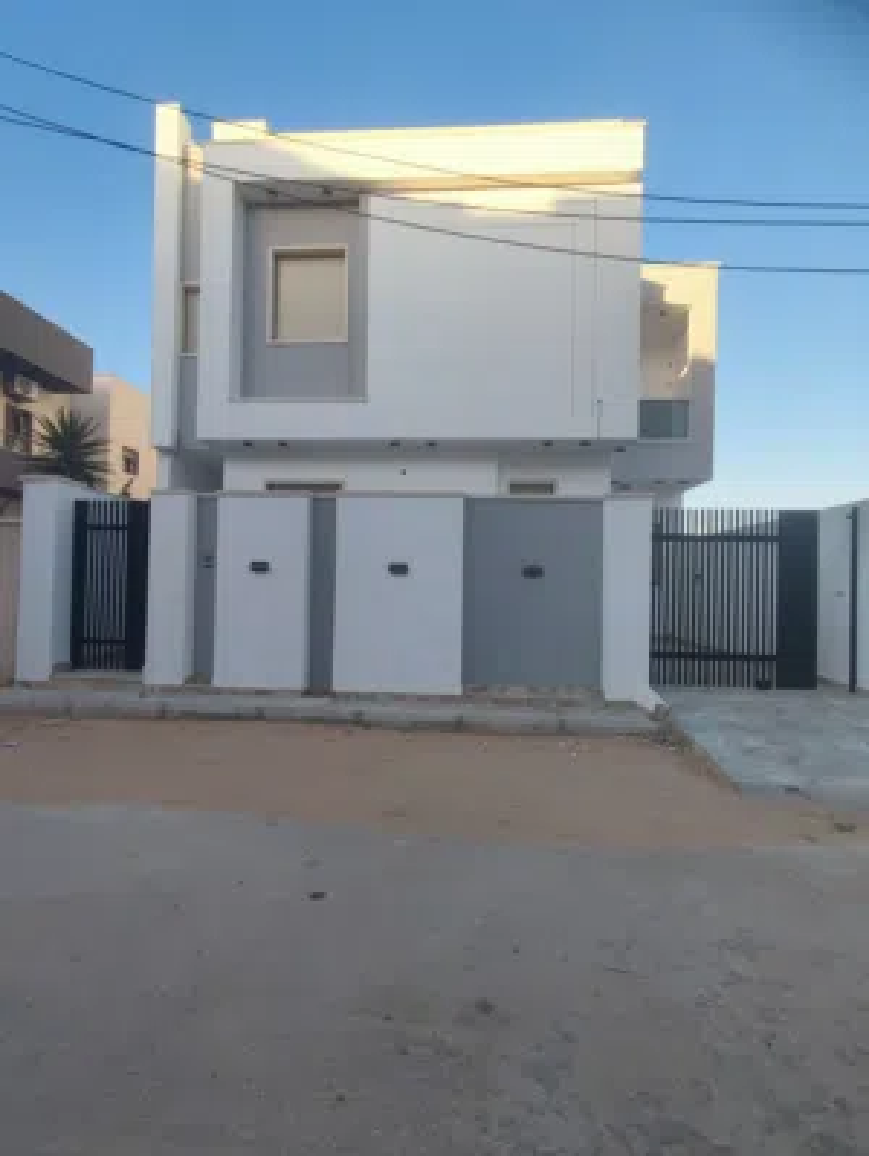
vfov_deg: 98.1
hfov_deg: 81.8
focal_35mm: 15
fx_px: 501
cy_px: 578
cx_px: 434
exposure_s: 1/636
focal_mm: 1.65
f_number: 2.2
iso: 50
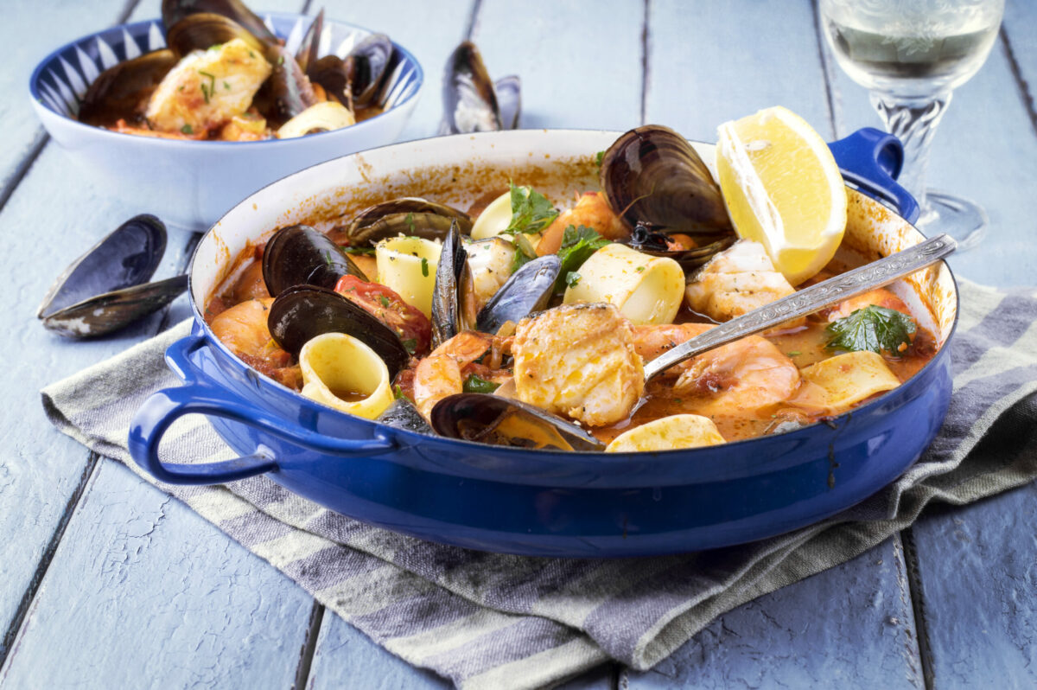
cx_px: 518
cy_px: 345
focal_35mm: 75
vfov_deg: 18.2
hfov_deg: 27.0
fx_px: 2159
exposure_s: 1/100
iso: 100
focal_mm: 50
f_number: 9
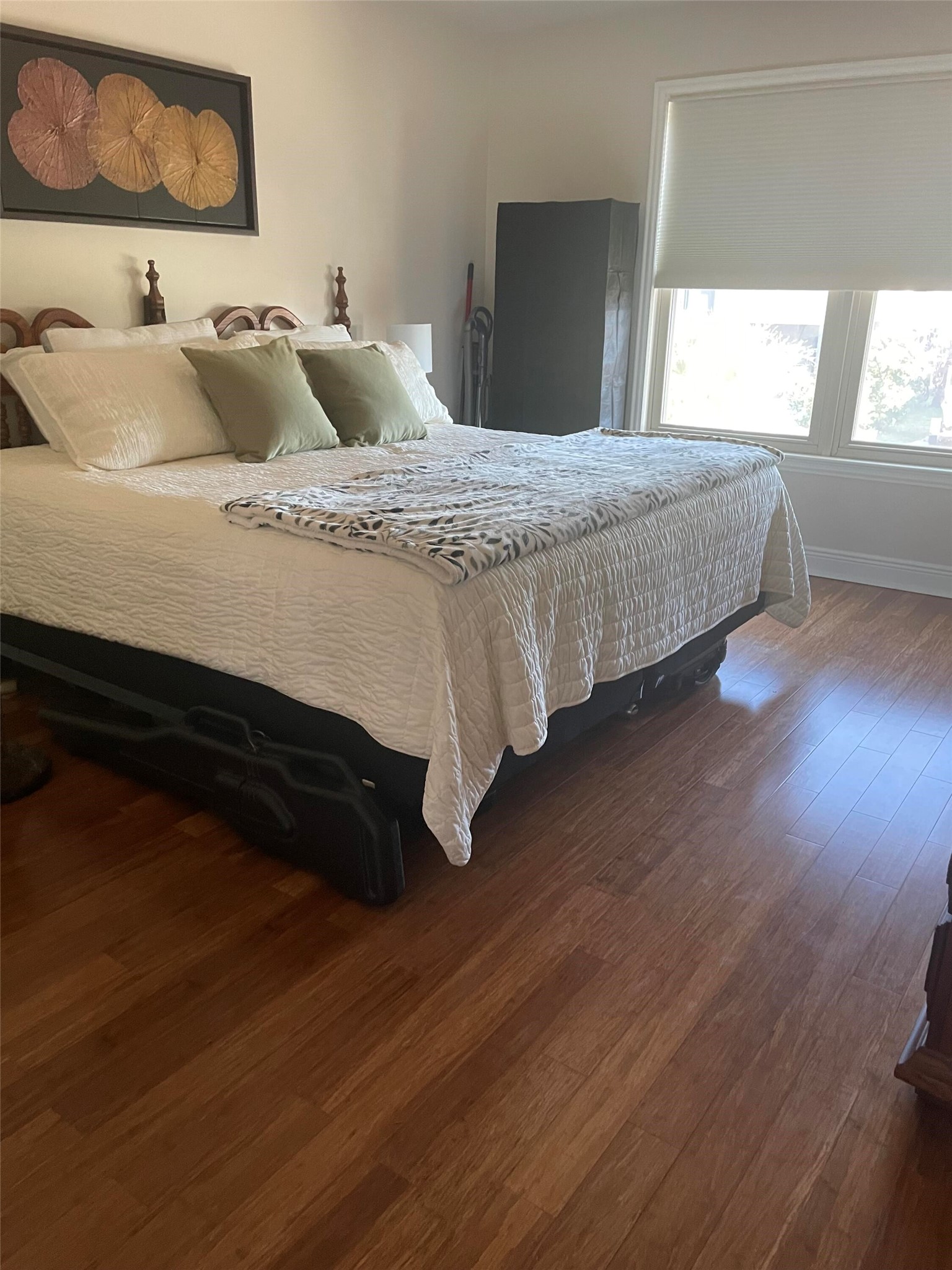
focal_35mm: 26
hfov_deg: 53.1
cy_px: 635
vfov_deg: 67.3
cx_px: 476
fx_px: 953
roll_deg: -1.5
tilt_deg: -19.3
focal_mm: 4.2
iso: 320
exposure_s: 1/60
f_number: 1.6
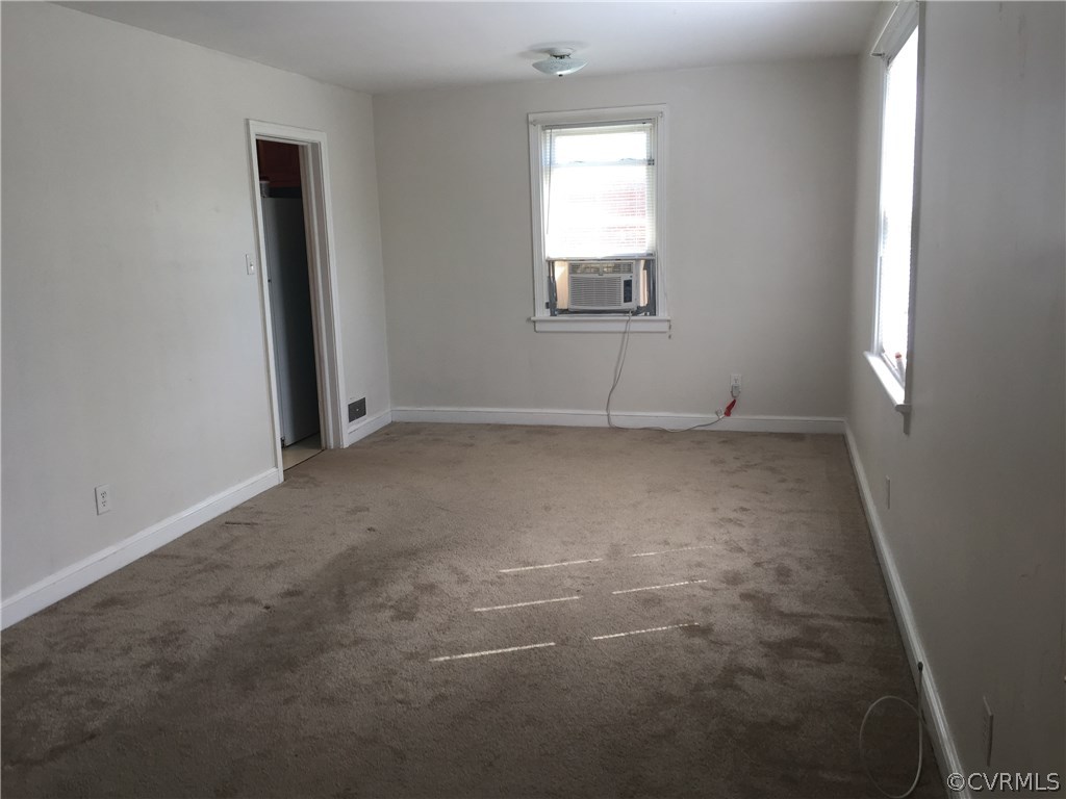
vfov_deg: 48.2
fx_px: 893
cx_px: 533
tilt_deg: -10.3
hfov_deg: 61.7
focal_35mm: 29
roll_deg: +1.3
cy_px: 400
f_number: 2.2
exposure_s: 1/60
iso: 40
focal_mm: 4.15
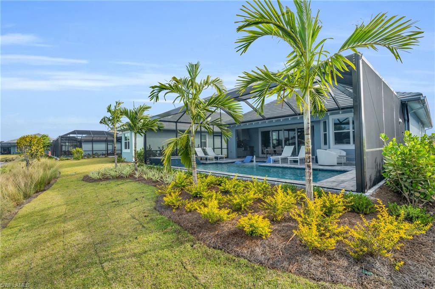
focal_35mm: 16
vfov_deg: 73.7
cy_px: 144
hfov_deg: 96.8
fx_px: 193
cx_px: 218
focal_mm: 16
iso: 200
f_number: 9
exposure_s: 1/200
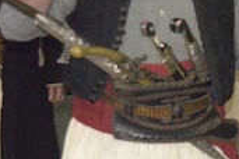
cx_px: 410
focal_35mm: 219
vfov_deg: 6.3
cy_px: 33
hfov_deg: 9.0
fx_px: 1454
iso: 10000
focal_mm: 44
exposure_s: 1/200
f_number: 4
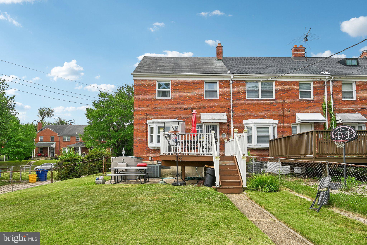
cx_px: 184
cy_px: 122
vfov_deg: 54.1
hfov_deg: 74.9
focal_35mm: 24
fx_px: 240
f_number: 8
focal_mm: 23.5
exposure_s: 1/250
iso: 100
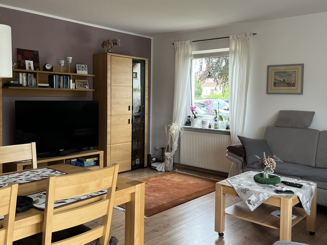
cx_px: 176
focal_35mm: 34
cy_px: 111
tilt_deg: -2.9
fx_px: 321
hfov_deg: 53.9
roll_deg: -1.4
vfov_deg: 41.8
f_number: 1.6
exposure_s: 1/117
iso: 125
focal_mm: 5.1
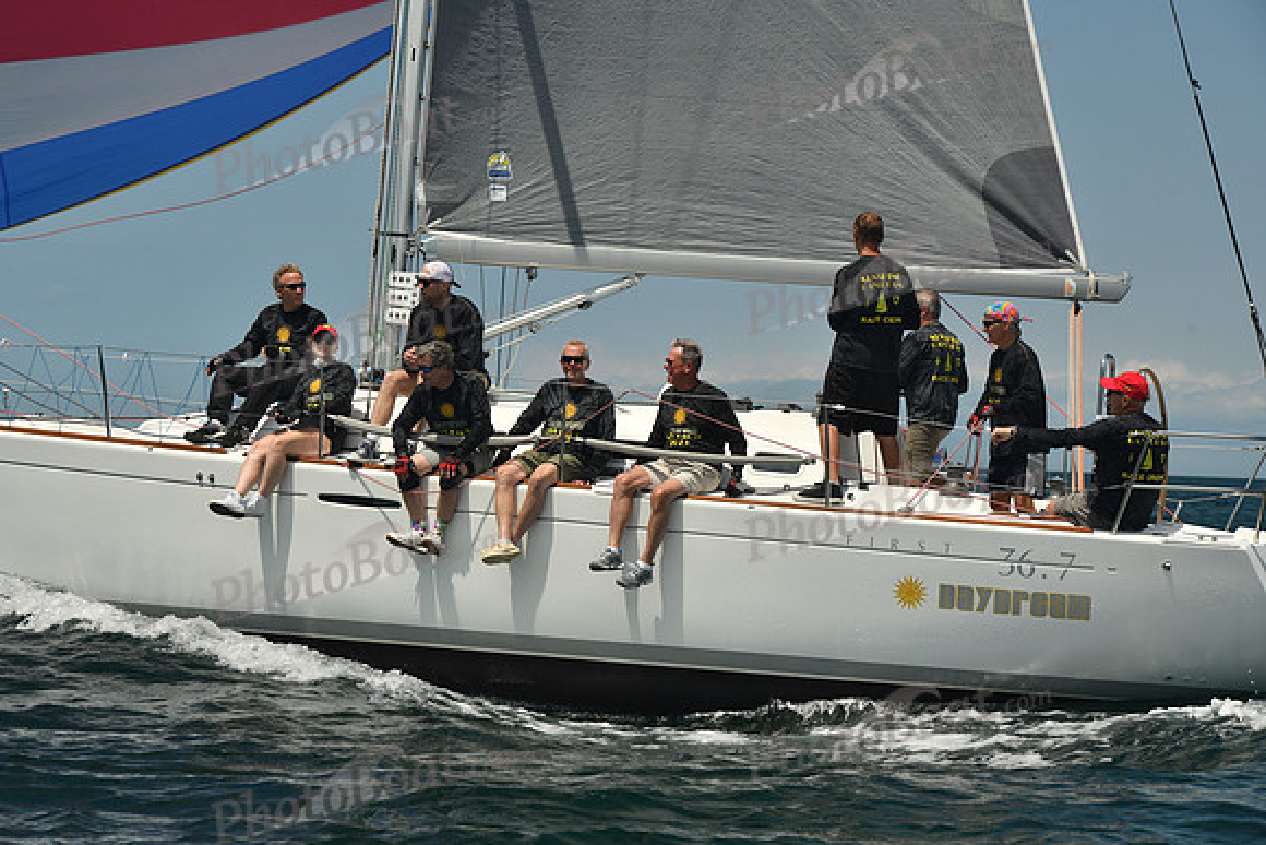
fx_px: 4291
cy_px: 422
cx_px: 633
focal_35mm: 122
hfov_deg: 16.8
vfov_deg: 11.2
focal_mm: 122
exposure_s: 1/640
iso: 320
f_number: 10
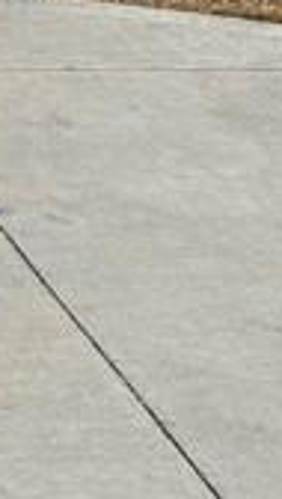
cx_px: -514
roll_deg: -0.3
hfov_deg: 7.0
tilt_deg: -8.0
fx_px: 2105
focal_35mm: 159
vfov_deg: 12.5
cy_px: -353
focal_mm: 6.86
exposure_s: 1/621
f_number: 1.78
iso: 80
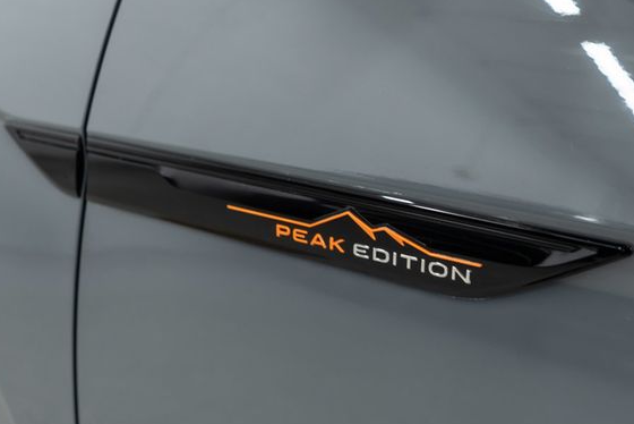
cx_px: 334
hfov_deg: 41.1
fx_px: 846
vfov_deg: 28.1
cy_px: 230
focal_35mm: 48
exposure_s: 1/40
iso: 200
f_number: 3.2
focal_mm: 28
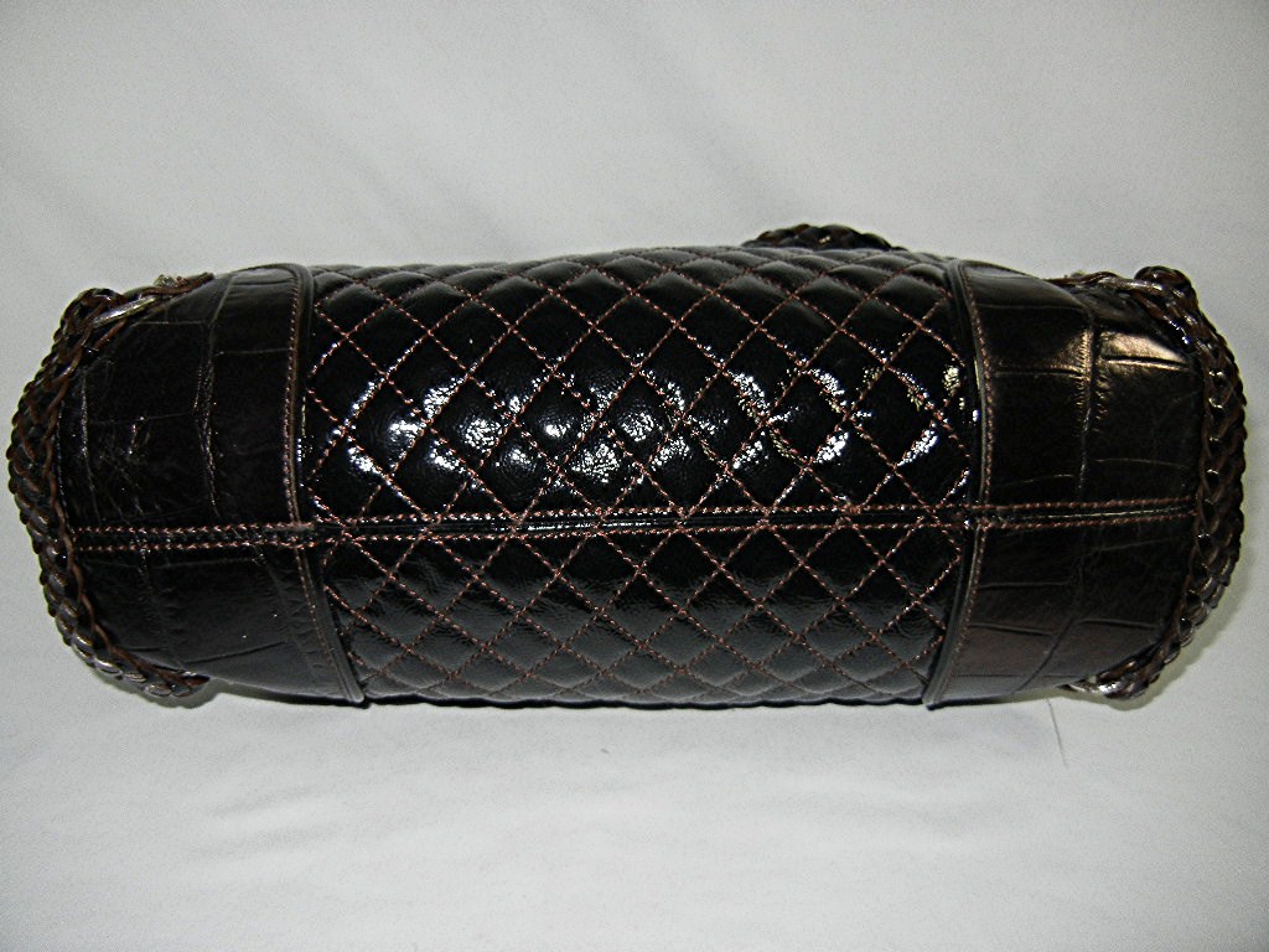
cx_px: 634
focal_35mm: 30
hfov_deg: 60.0
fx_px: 1100
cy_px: 476
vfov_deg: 46.8
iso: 200
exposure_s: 1/30
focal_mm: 5.4
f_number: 7
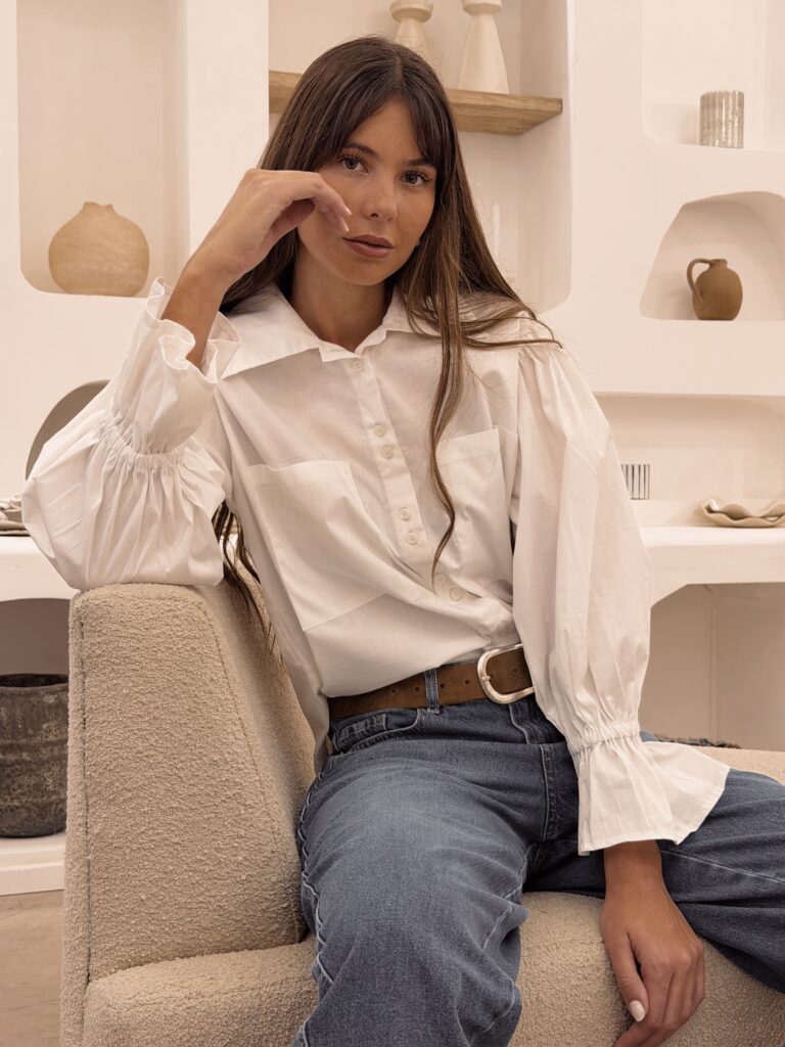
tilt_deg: -2.7
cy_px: 524
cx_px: 392
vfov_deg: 39.7
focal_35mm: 48
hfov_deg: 30.3
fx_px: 1451
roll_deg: +0.5
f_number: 1.78
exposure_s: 1/50
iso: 160
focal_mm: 6.76
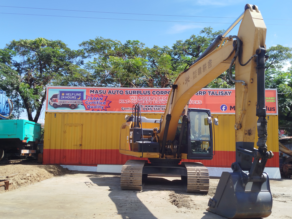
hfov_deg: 51.4
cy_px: 110
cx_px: 146
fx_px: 304
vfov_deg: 39.7
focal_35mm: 36
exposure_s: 1/791
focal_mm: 5.31
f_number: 1.7
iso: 50
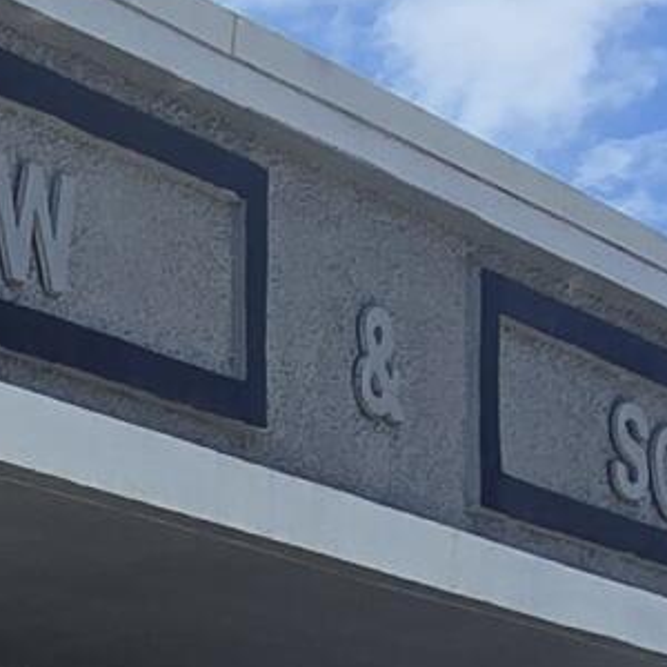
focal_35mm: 115
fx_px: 2507
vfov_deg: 14.1
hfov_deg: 13.1
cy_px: 1014
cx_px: -685
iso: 50
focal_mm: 2.2
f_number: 2.2
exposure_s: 1/2993
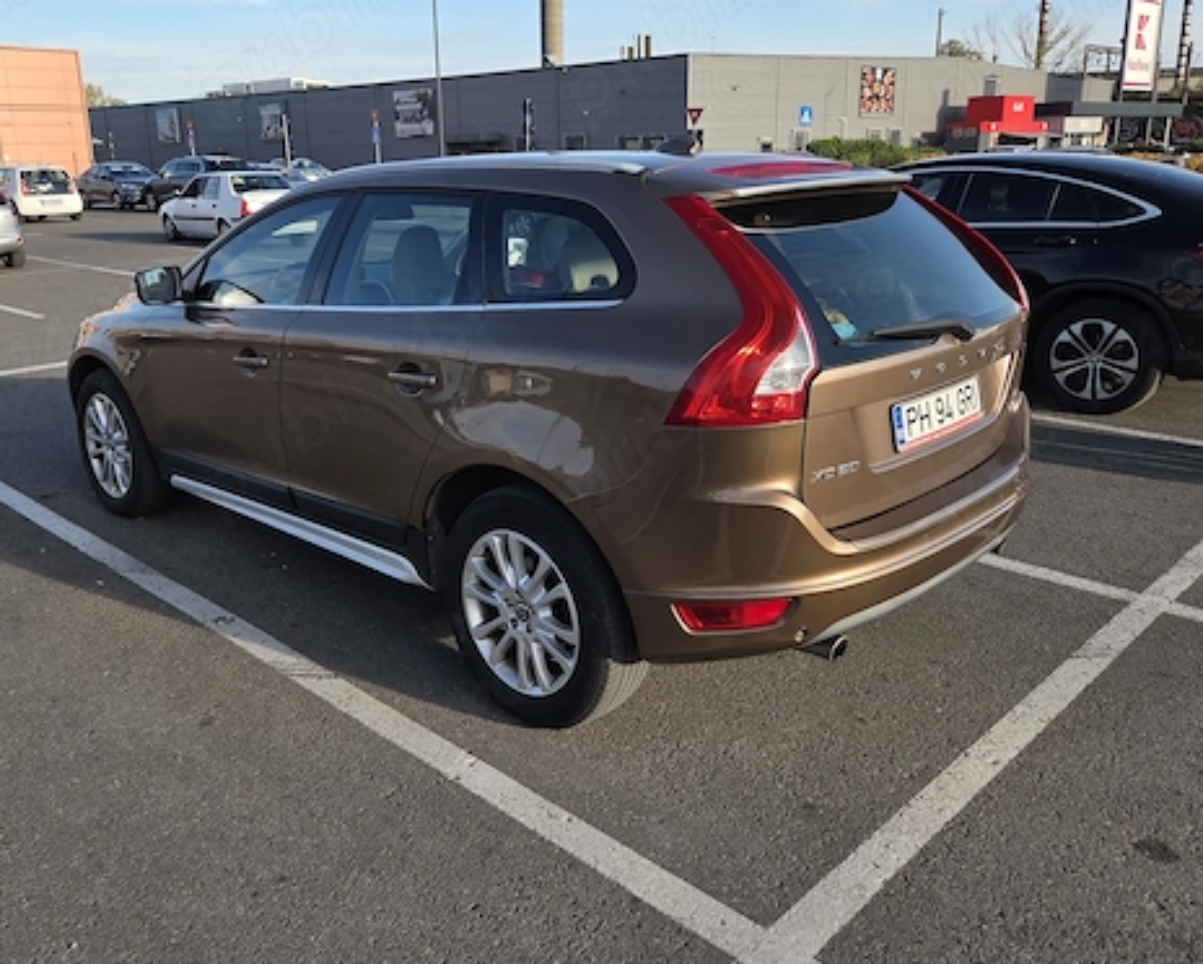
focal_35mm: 29
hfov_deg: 60.3
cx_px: 547
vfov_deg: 49.9
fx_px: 1033
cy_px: 415
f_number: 1.8
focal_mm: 5.4
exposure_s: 1/2128
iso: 80
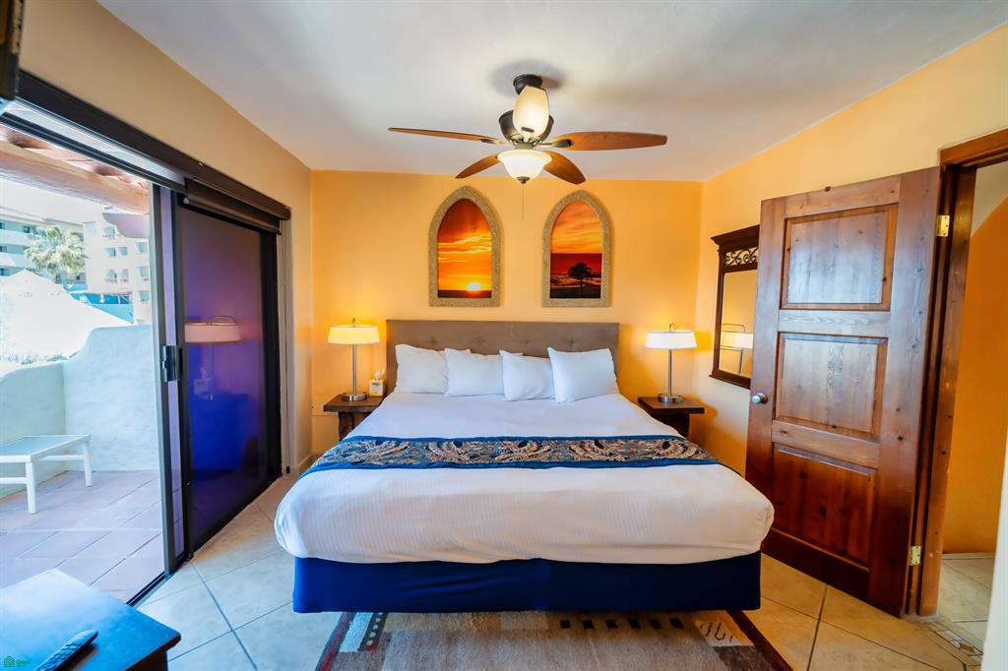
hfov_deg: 104.3
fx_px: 392
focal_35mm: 14
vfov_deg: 81.2
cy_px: 336
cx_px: 504
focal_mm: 14
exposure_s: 1/125
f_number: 5.6
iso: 640
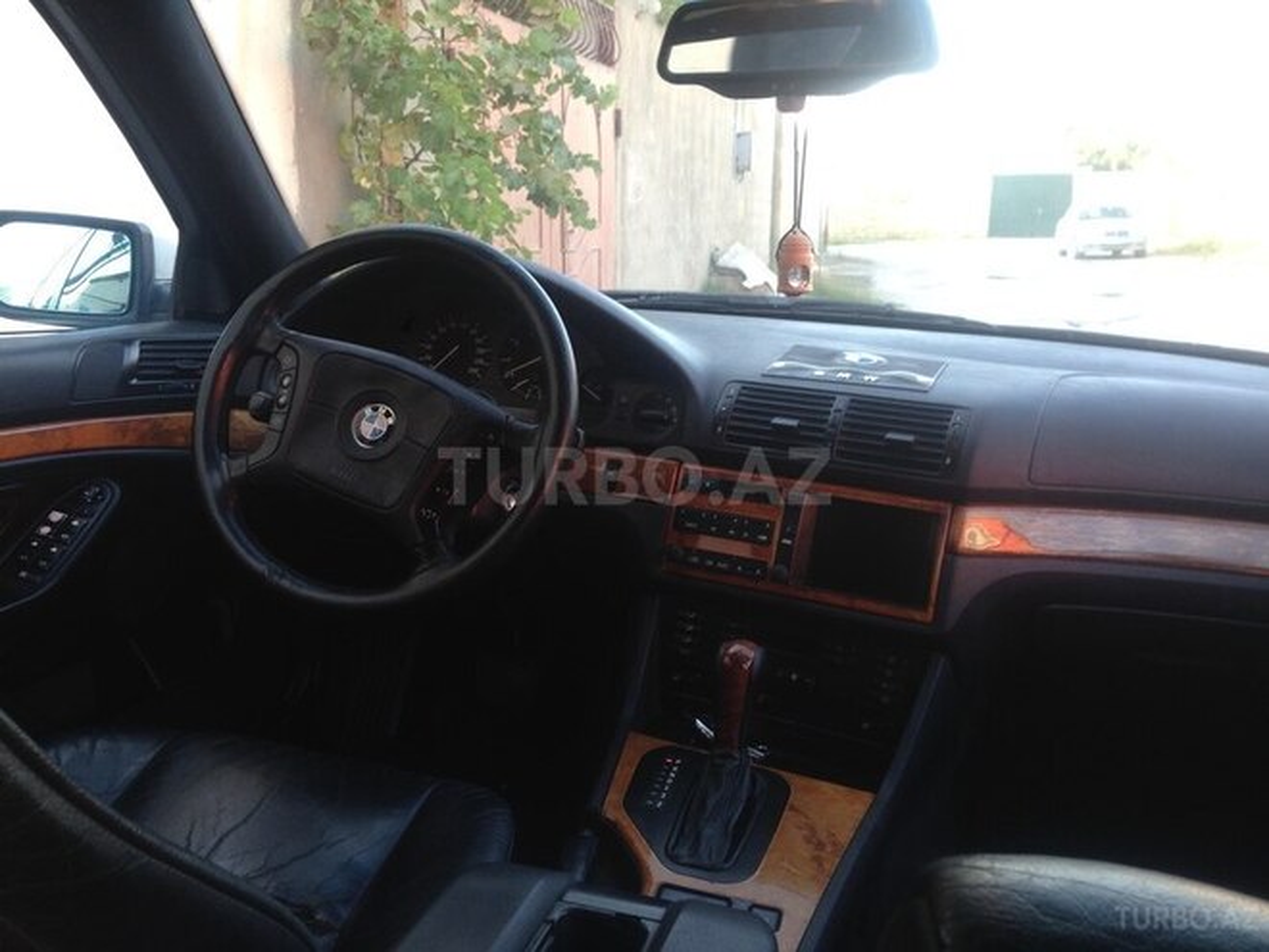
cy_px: 476
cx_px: 634
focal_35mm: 33
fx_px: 1210
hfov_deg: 55.4
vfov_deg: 42.9
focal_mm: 4.12
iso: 50
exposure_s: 1/40
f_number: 2.4
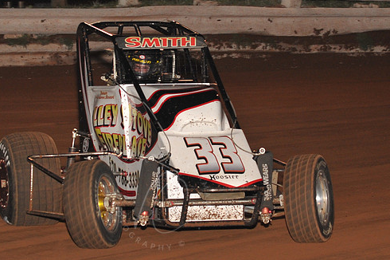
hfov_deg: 13.9
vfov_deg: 9.3
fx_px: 1602
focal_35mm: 148
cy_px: 128
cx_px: 162
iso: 1600
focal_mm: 125
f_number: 6.3
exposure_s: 1/320
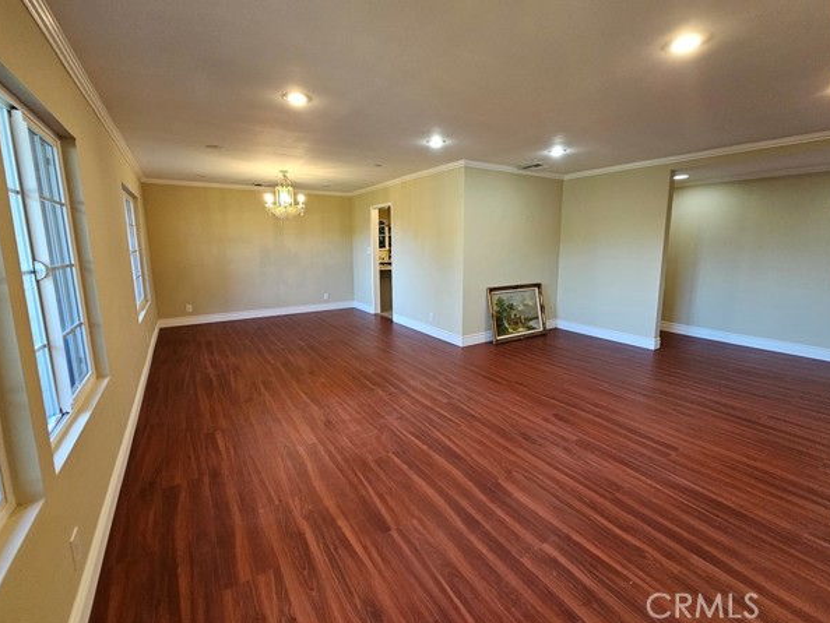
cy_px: 291
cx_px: 421
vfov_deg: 85.6
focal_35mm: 14
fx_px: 336
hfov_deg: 102.0
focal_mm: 2.2
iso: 250
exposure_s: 1/60
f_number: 2.2
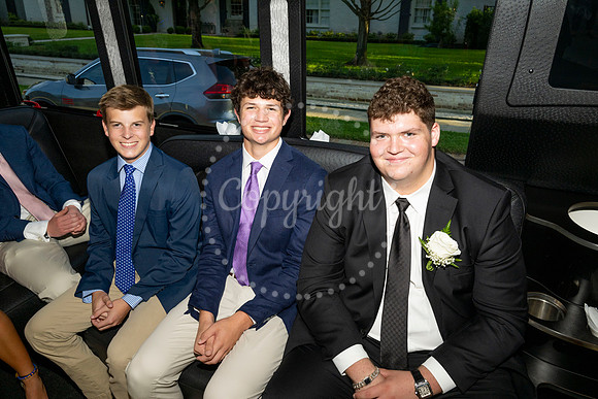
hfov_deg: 67.4
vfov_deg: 48.0
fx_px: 449
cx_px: 299
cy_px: 200
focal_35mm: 27
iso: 400
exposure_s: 1/100
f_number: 7.1
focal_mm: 27
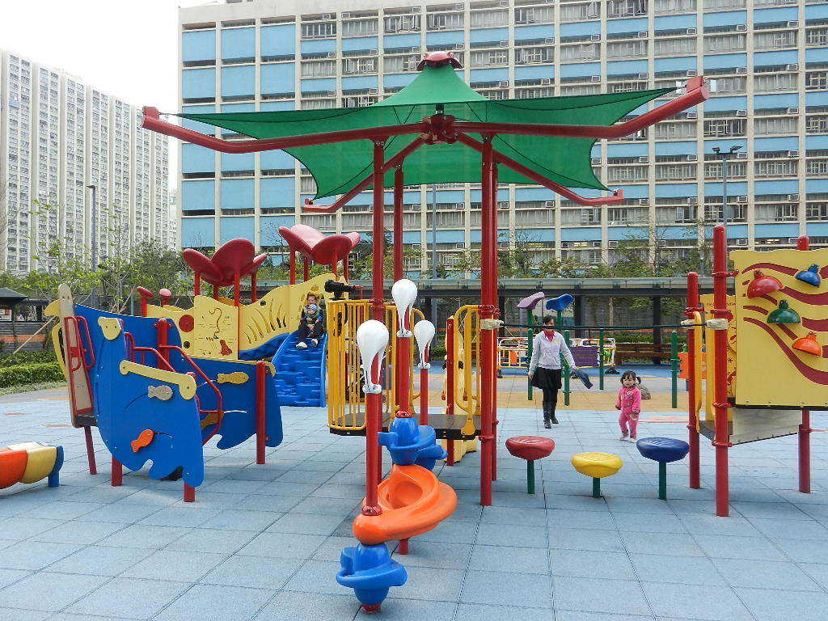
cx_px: 414
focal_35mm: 29
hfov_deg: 61.7
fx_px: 694
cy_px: 310
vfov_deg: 48.2
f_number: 3.6
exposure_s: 1/250
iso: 160
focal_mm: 5.1
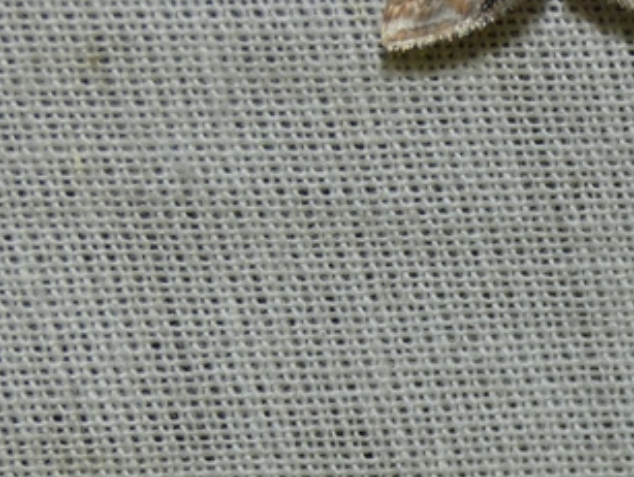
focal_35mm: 283
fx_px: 5189
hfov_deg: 7.0
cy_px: -109
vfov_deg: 5.2
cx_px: 519
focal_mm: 18.3
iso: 80
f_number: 4.9
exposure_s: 1/60
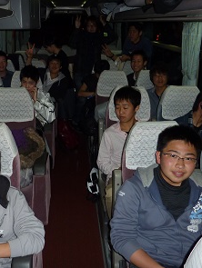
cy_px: 133
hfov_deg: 41.6
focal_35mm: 34
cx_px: 77
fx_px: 264
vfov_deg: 53.9
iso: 125
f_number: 3.3
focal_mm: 4.1
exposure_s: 1/30
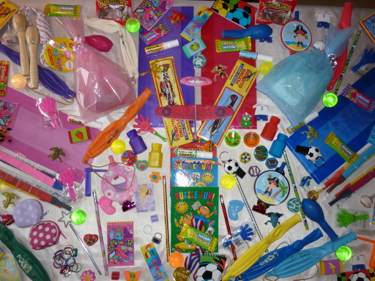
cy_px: 140
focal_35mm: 33
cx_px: 188
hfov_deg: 55.4
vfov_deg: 42.9
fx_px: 357
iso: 100
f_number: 2.8
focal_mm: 5.5
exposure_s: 1/30
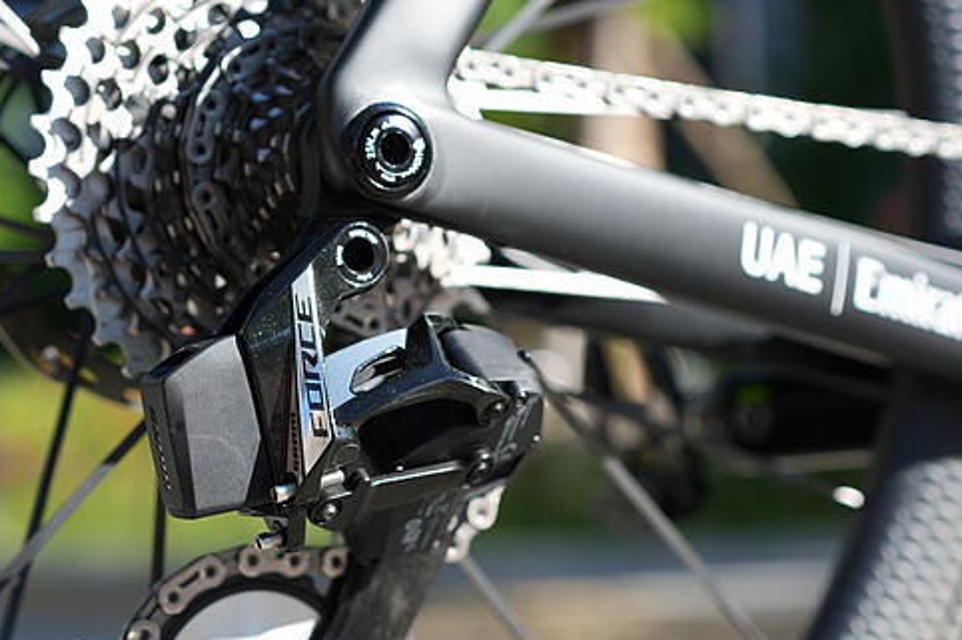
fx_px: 2377
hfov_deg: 22.8
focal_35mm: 89
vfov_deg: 15.3
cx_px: 385
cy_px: 417
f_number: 3.5
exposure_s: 1/500
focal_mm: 55
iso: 100
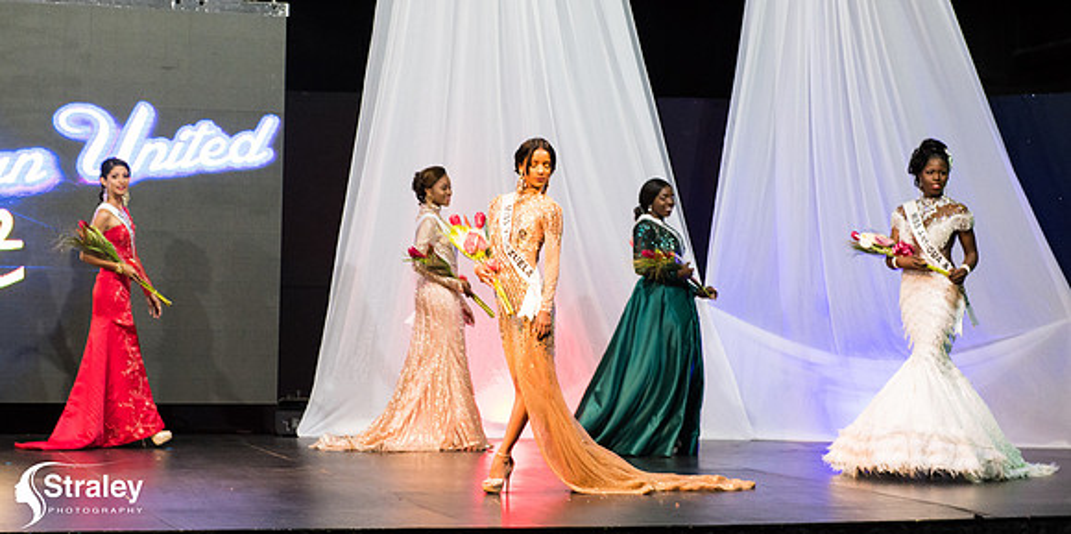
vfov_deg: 12.8
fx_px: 2372
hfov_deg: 25.4
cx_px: 454
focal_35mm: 86
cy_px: 265
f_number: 5
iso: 4000
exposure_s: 1/160
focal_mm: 66
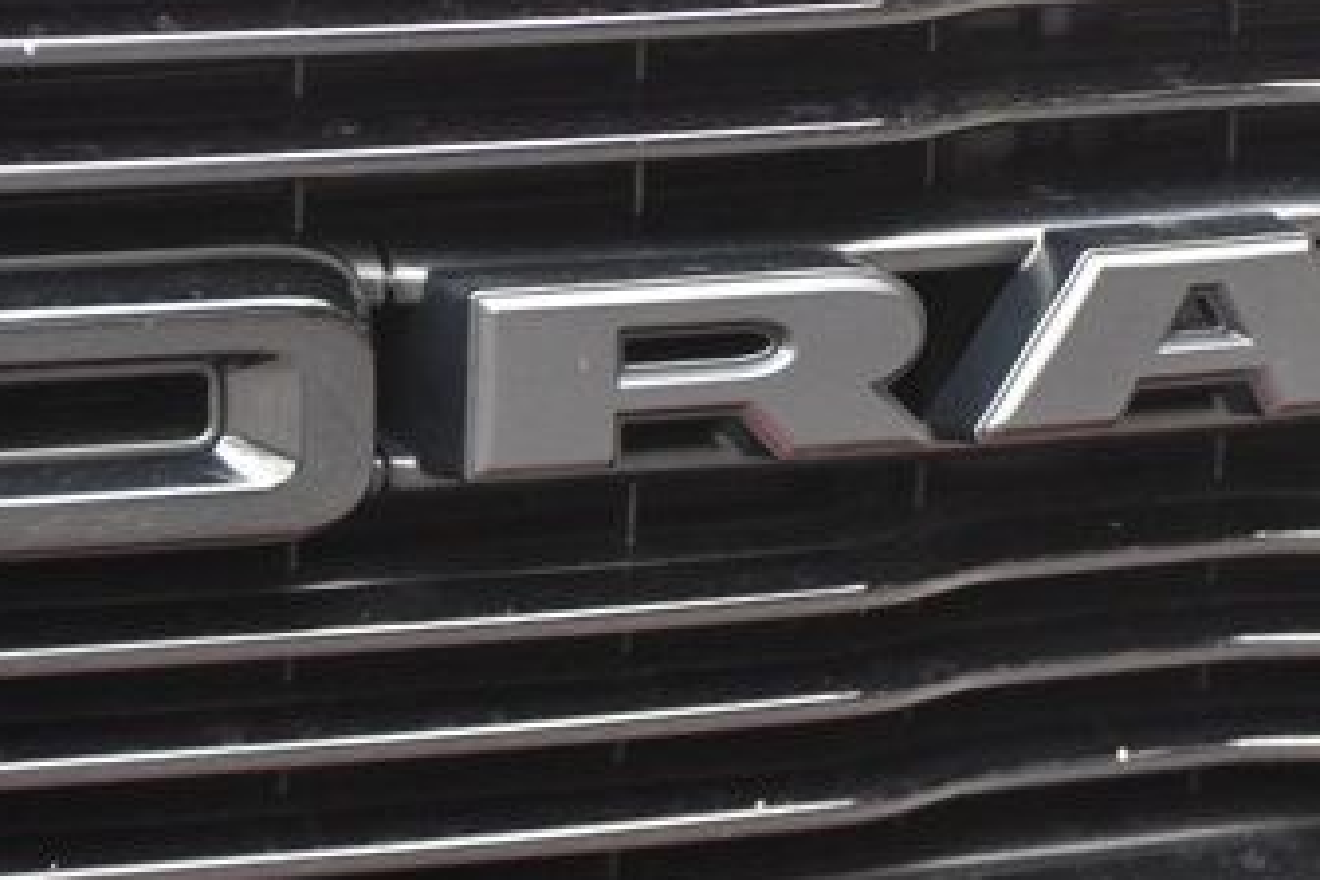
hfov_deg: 8.8
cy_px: 230
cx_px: 1108
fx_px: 8579
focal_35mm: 234
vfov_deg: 5.9
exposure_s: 1/125
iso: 1600
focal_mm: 82
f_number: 4.8
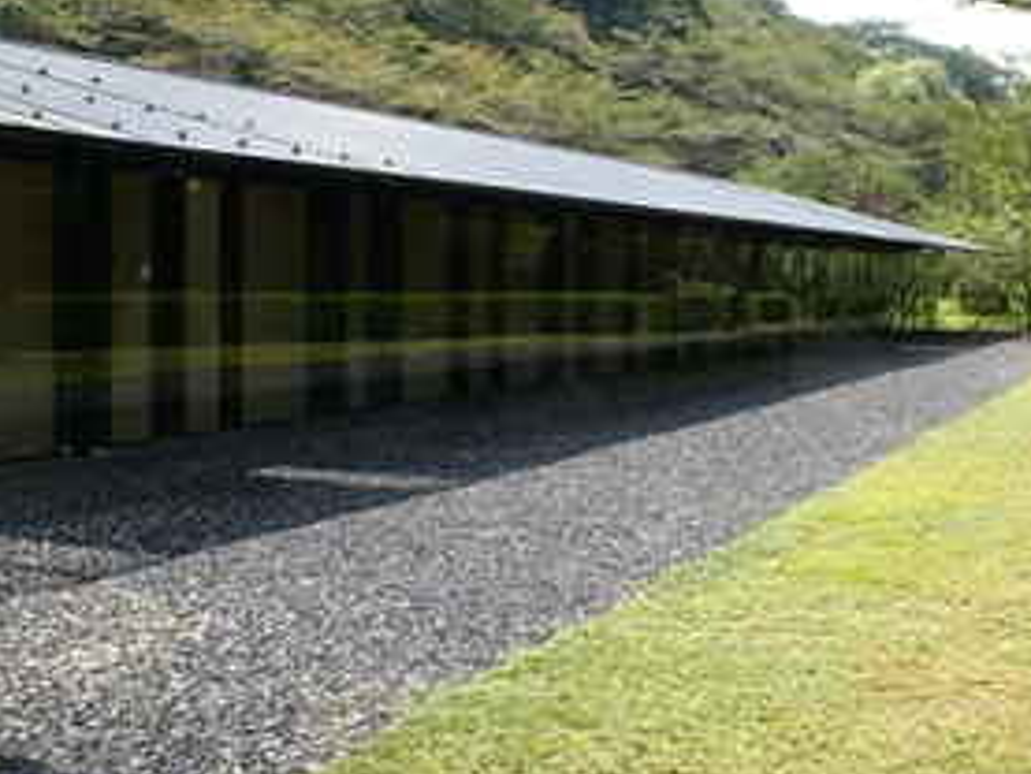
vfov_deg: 34.3
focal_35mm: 42
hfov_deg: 43.4
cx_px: 767
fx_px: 1251
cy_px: 333
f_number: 10
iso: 100
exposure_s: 1/80
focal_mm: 18
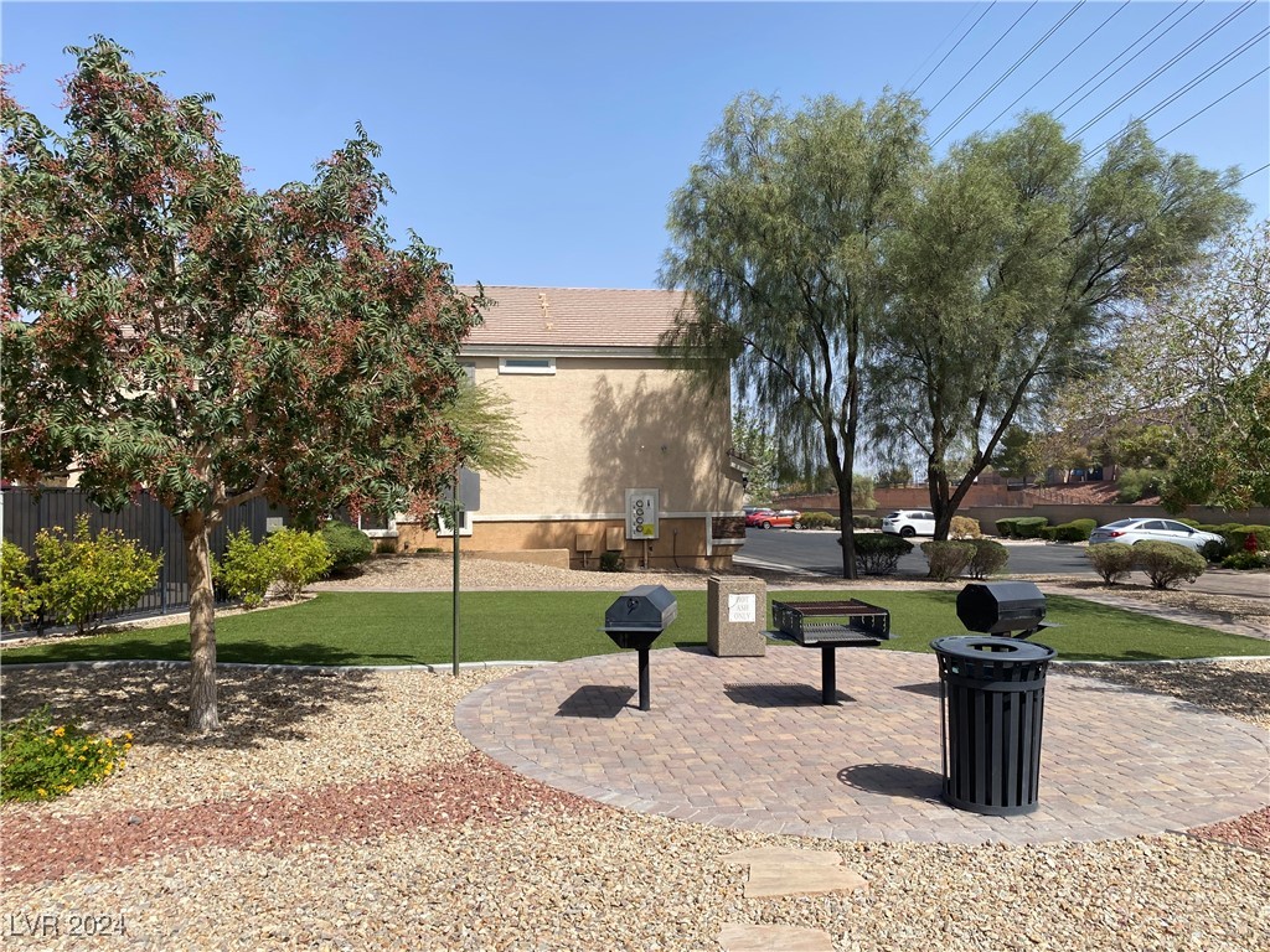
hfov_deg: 67.3
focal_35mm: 26
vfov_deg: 53.1
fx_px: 954
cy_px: 476
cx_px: 635
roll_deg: +0.2
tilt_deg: -0.8
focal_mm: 4.25
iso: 32
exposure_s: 1/3205
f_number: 1.8
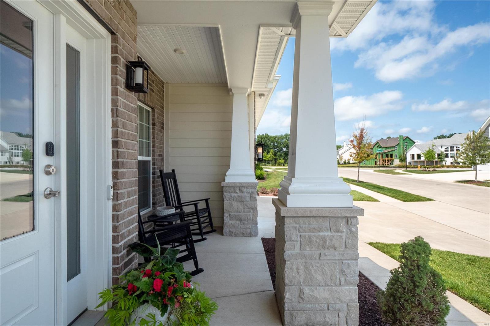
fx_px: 272
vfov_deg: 61.9
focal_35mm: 20
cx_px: 245
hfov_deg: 84.0
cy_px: 163
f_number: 8
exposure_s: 1/640
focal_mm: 10
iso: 400
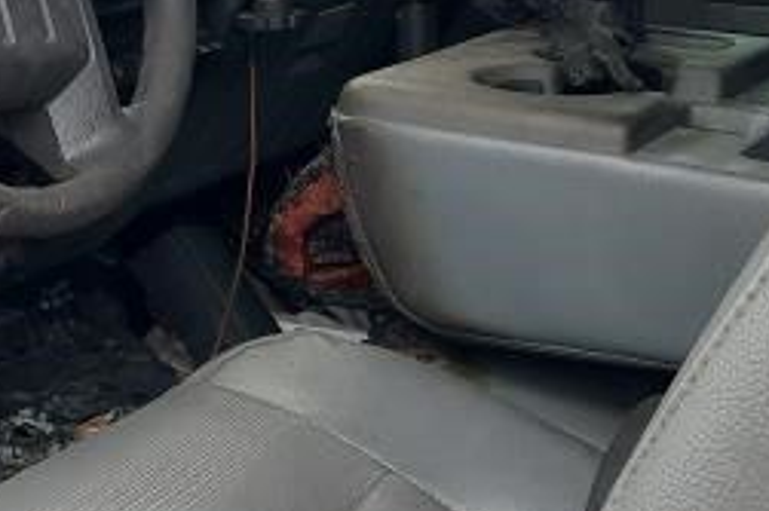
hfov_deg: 23.6
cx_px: 25
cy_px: 153
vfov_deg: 16.4
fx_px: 1772
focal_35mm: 83
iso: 64
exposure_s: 1/60
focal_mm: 4.6
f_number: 2
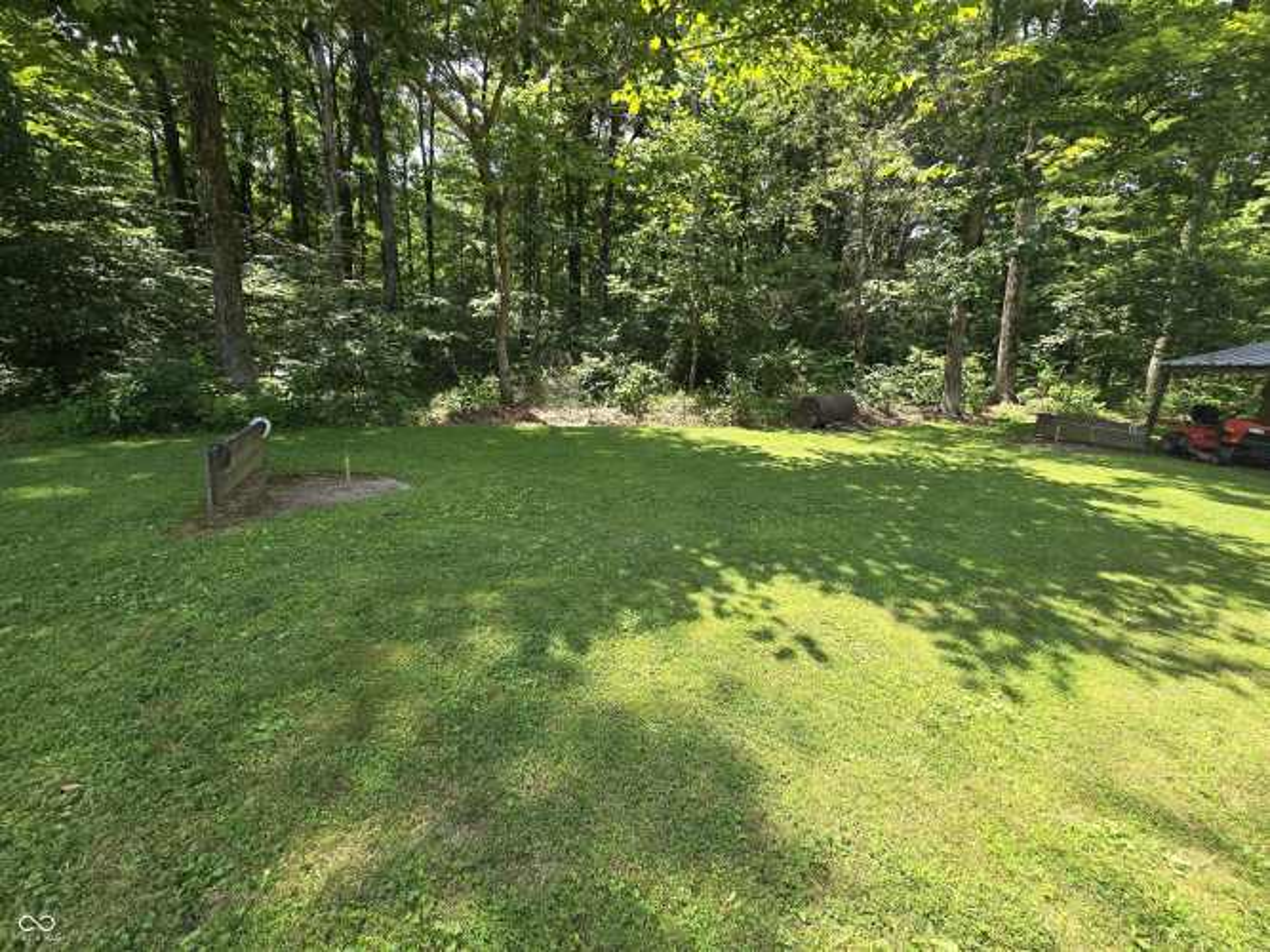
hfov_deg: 106.2
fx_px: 477
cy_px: 476
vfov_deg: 89.9
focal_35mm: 13
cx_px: 635
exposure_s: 1/338
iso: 50
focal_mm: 2.2
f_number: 2.2
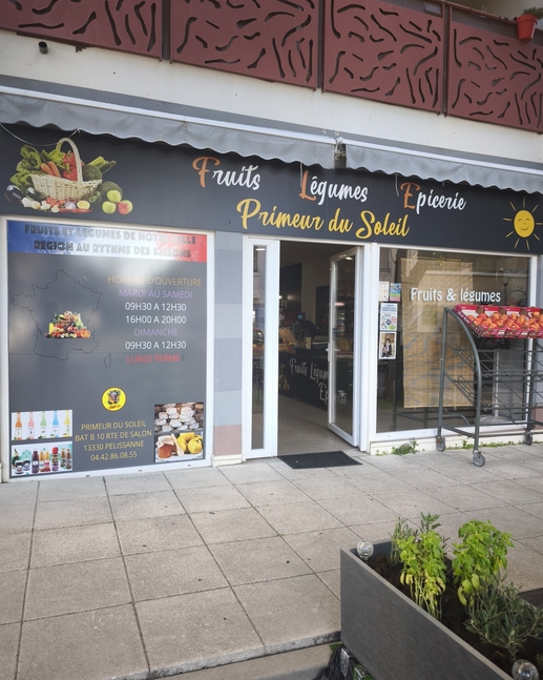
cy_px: 336
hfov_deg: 56.8
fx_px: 503
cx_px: 266
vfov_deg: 68.1
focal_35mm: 25
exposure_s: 1/100
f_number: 1.6
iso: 50
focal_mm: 6.57
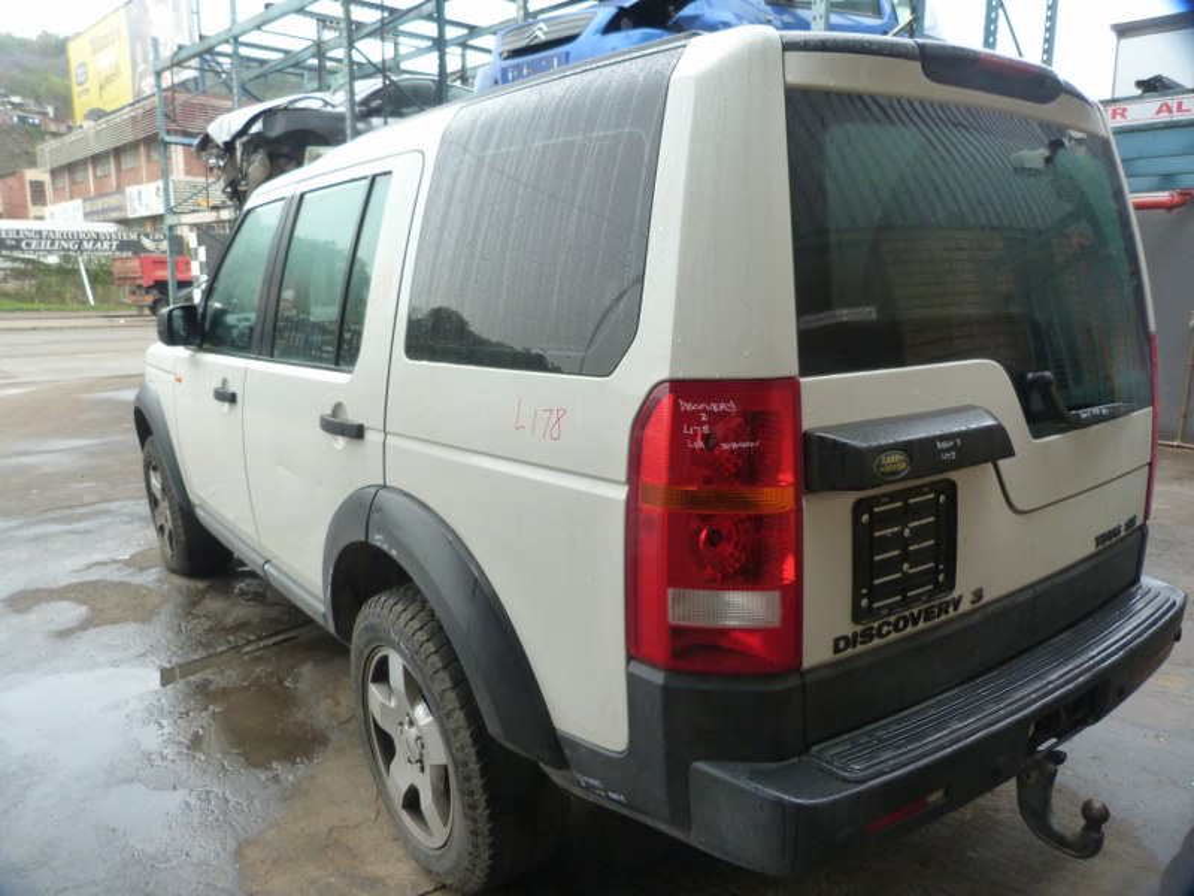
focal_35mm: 25
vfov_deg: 54.9
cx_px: 597
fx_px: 862
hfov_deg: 69.4
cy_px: 448
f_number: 2.8
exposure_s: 1/60
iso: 200
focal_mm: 4.5
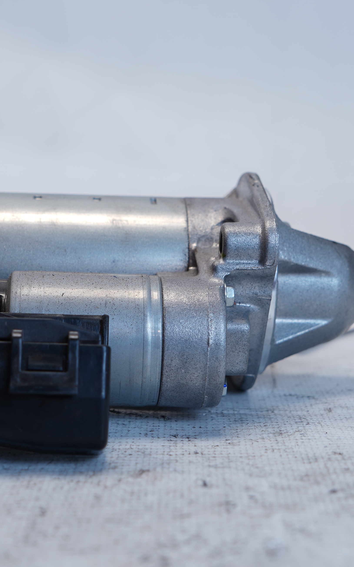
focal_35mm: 83
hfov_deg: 15.7
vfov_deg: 24.9
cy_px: 284
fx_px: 1281
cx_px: 132
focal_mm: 36
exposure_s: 1/20
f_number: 4.5
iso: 50
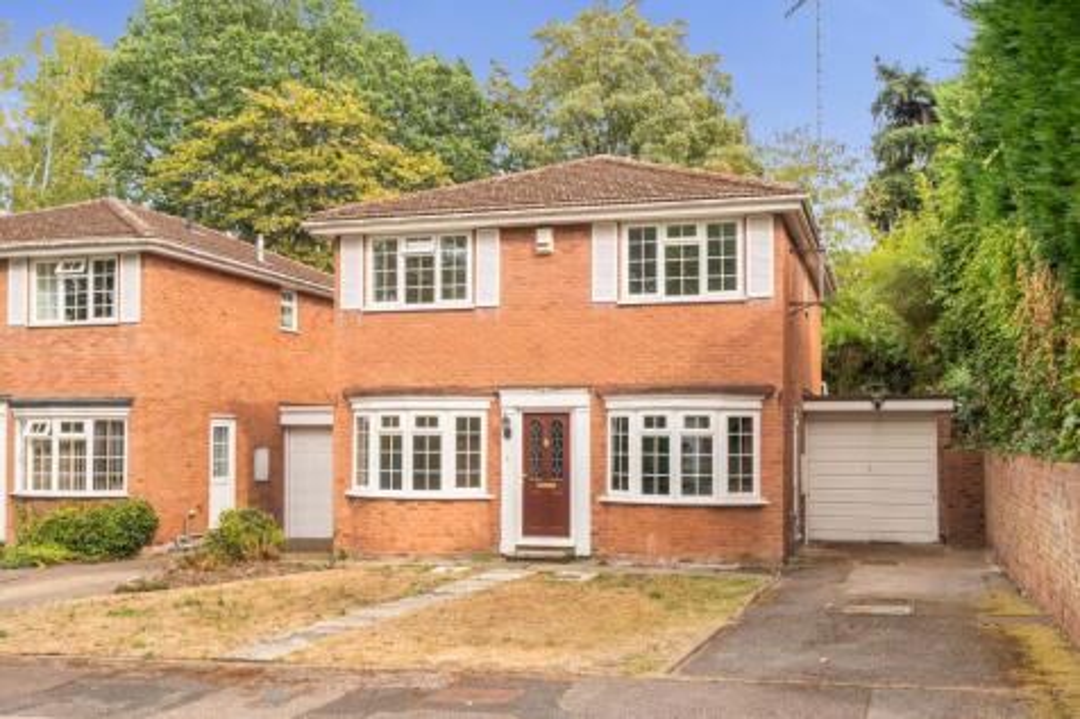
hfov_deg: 53.1
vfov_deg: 36.8
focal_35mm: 36
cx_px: 540
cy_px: 360
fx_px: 1080
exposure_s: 1/100
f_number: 8
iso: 400
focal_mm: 24
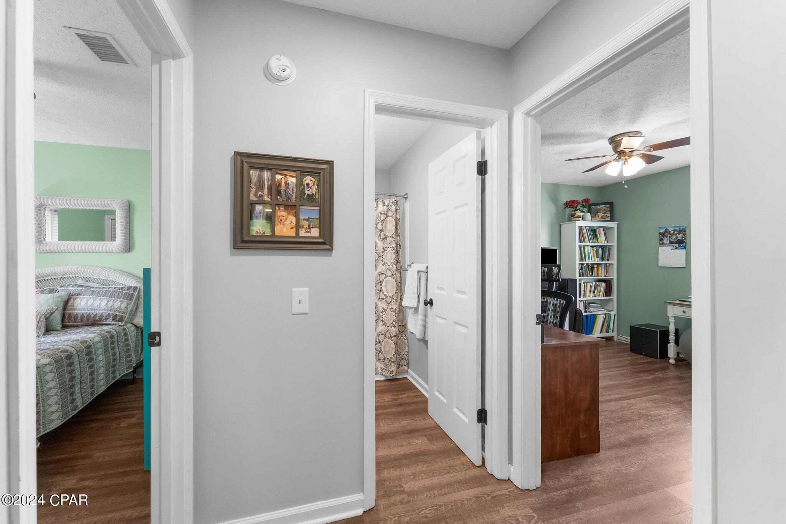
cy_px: 262
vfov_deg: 81.2
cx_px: 393
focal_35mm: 14
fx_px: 306
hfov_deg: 104.3
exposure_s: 1/30
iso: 8000
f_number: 8
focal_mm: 14
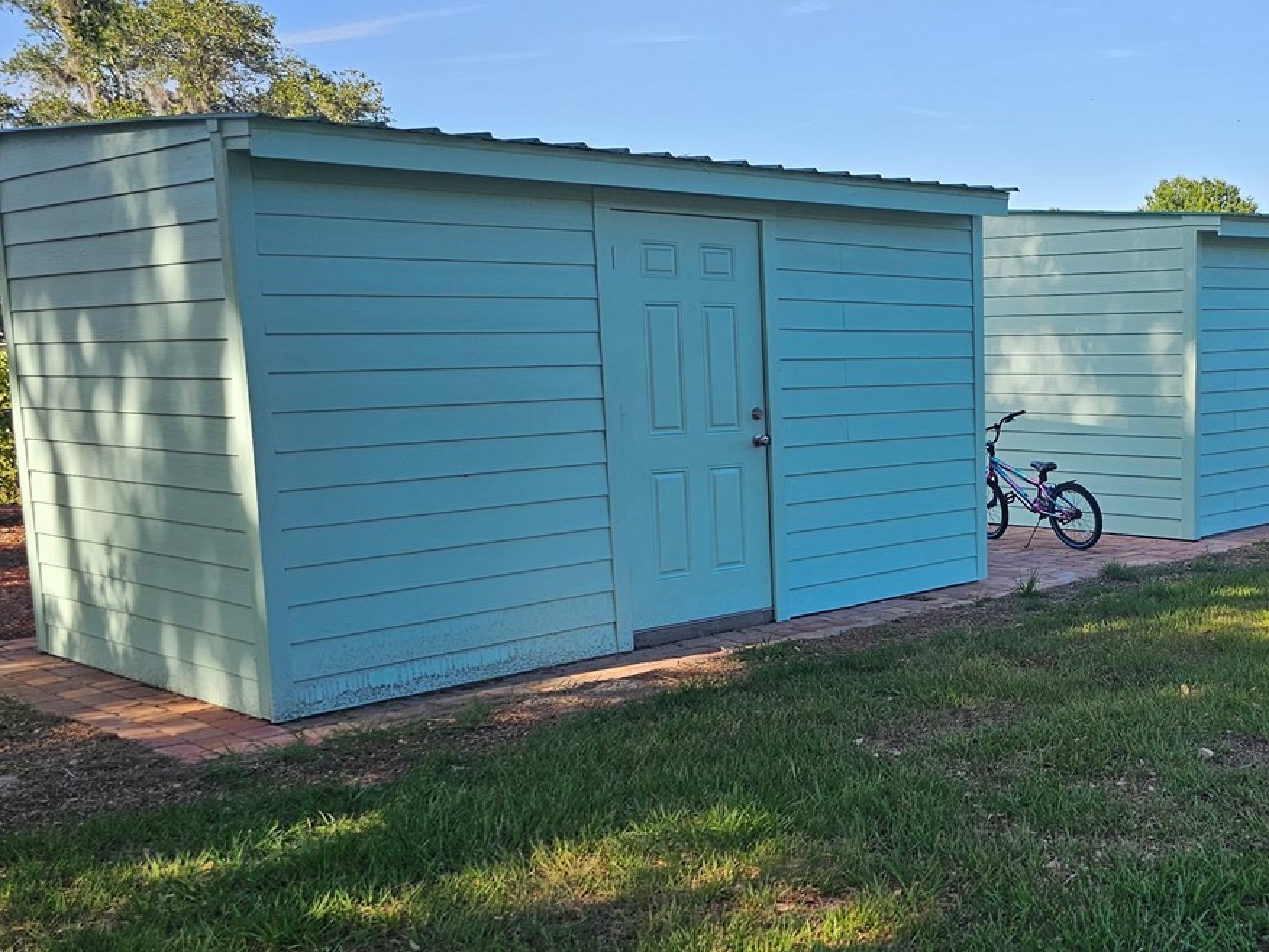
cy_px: 522
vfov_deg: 34.3
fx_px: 1540
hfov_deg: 42.7
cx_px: 1026
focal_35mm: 42
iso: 20
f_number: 1.7
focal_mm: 6.3
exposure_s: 1/457
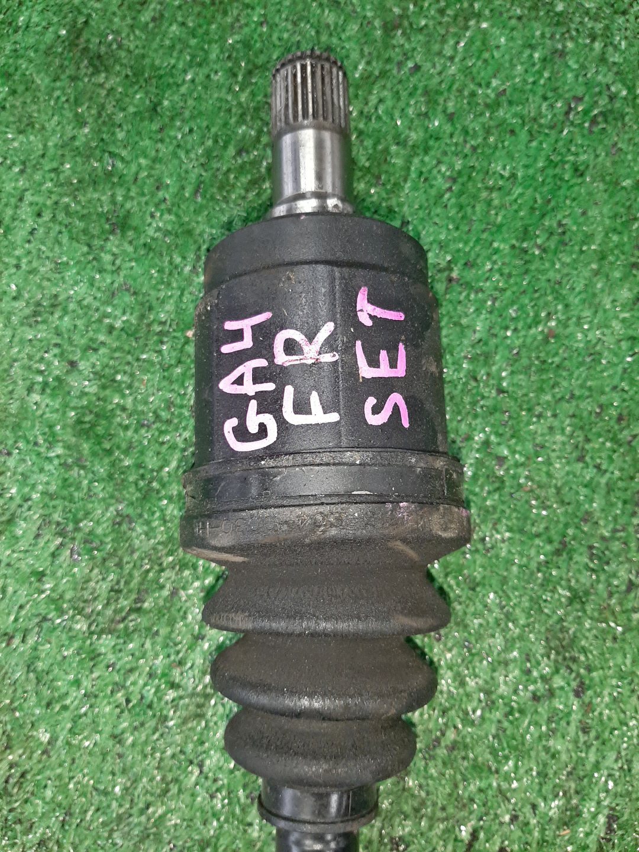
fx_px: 640
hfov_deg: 53.1
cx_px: 320
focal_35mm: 26
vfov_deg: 67.3
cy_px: 426
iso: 192
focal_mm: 3.93
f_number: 1.7
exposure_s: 1/50
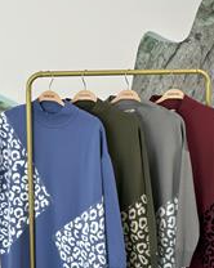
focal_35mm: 93
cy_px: 129
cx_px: 113
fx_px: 737
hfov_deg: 16.5
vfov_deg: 20.6
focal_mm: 6.86
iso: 64
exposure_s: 1/151
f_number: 1.78
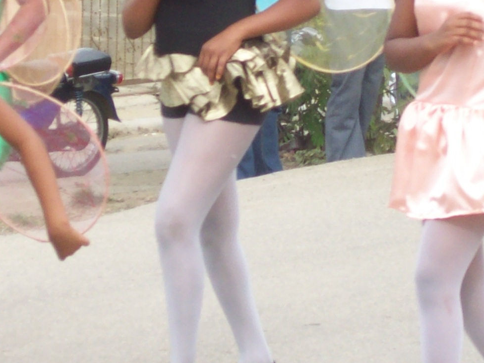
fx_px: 4404
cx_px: 297
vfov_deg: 4.7
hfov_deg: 6.3
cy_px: 73
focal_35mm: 315
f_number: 4.8
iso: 80
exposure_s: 1/170
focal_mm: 18
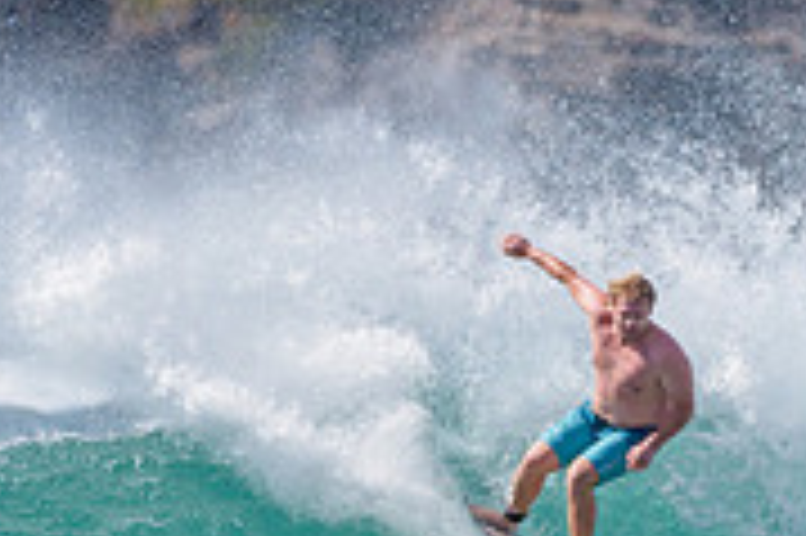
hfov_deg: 1.0
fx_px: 44467
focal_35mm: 1988
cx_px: 568
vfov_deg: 0.7
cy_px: 485
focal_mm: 500
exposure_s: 1/2000
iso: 100
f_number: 5.6
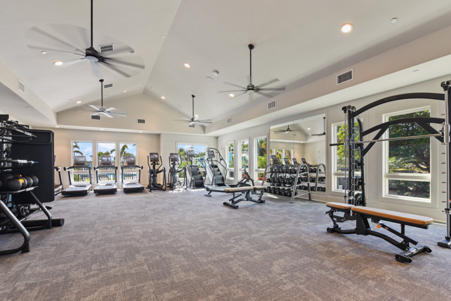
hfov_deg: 96.7
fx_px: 200
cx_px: 226
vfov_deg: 73.8
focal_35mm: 16
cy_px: 150
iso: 400
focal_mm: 16
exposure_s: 1/20
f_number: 8
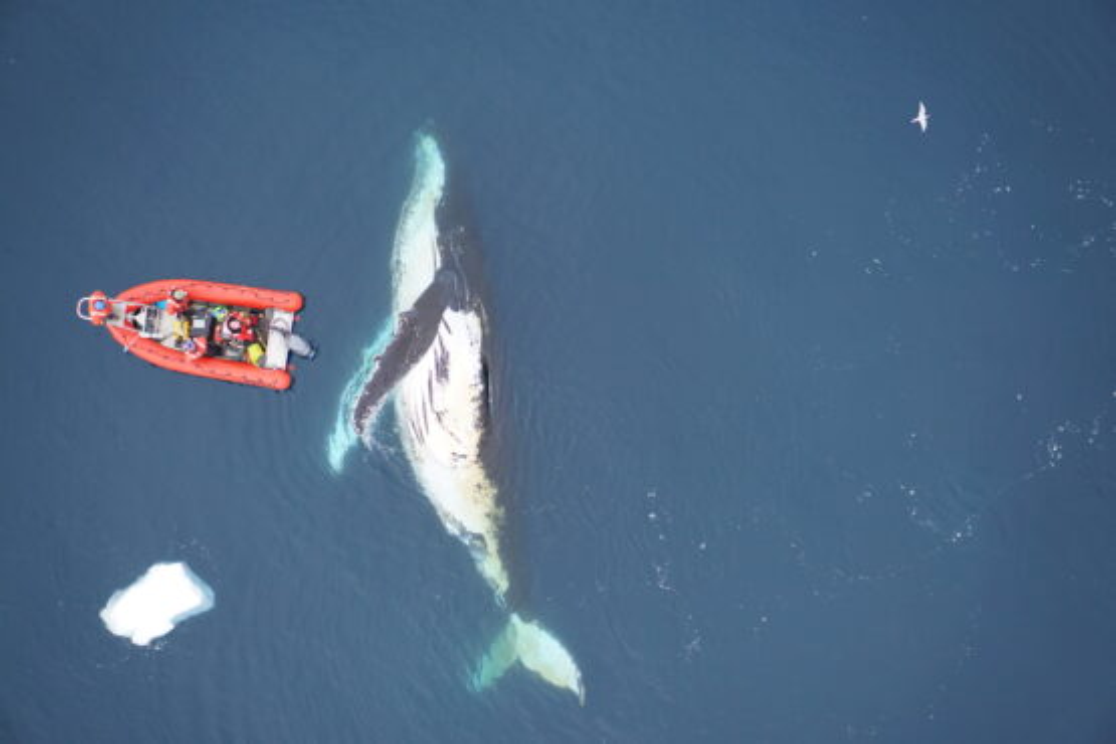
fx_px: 2325
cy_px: 372
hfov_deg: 27.0
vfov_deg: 18.2
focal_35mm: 75
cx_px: 558
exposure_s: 1/1250
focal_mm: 50
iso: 400
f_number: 2
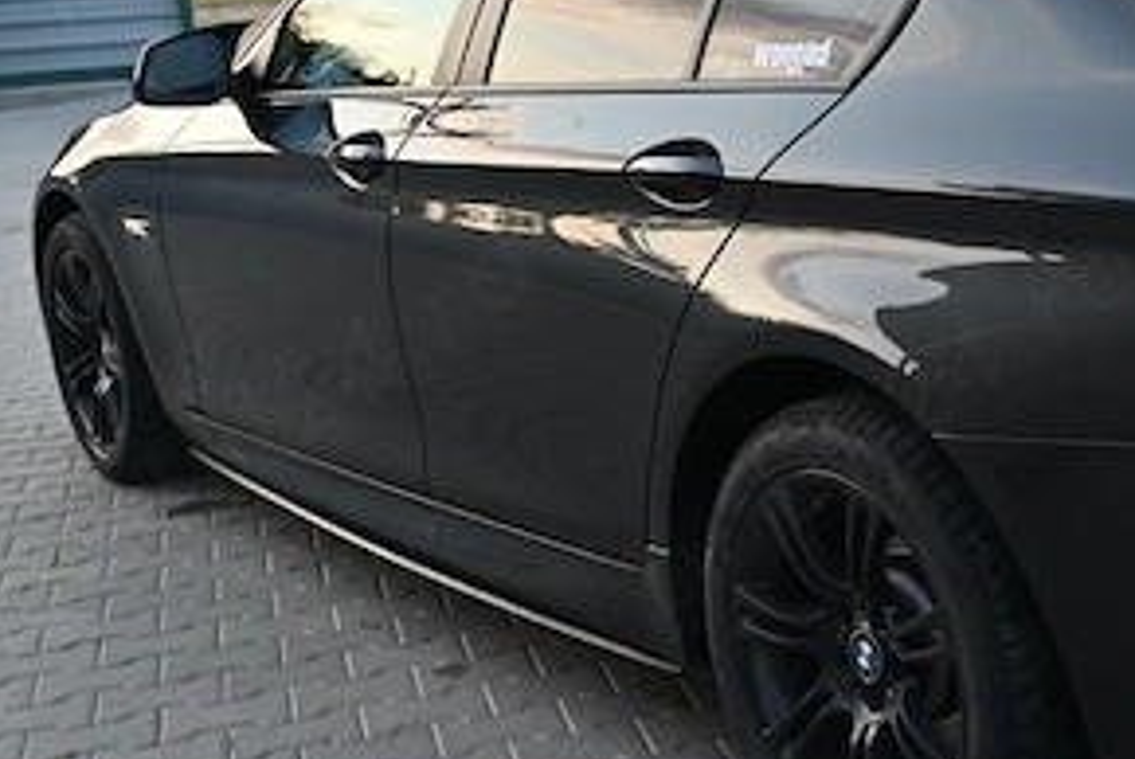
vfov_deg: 22.0
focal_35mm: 62
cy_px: 350
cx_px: 1041
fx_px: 1957
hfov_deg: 30.8
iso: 200
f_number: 4.5
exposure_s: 1/250
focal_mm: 30
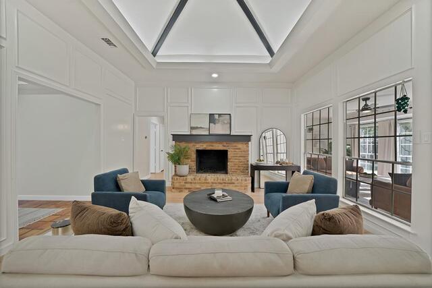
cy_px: 144
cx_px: 216
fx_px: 144
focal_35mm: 12
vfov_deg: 90.0
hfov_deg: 112.6
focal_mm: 12
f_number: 9
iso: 640
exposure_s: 1/4
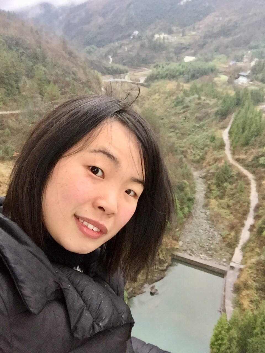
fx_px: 316
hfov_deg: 45.4
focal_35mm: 31
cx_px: 132
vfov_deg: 58.4
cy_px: 176
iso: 50
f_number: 2.2
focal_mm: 2.65
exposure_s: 1/50
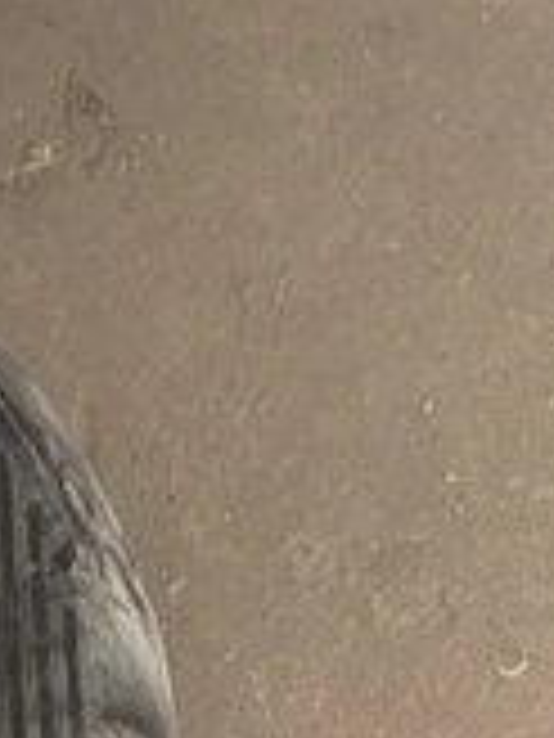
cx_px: 16
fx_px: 2347
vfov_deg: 15.8
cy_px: 1246
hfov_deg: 13.3
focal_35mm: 110
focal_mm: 6.76
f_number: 1.78
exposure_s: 1/5
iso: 100
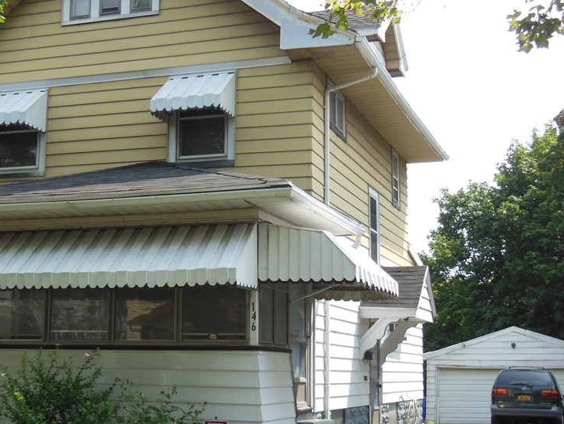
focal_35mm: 63
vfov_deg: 23.3
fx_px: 1027
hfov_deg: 30.5
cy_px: 216
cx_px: 201
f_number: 4.4
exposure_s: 1/320
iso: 125
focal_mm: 8
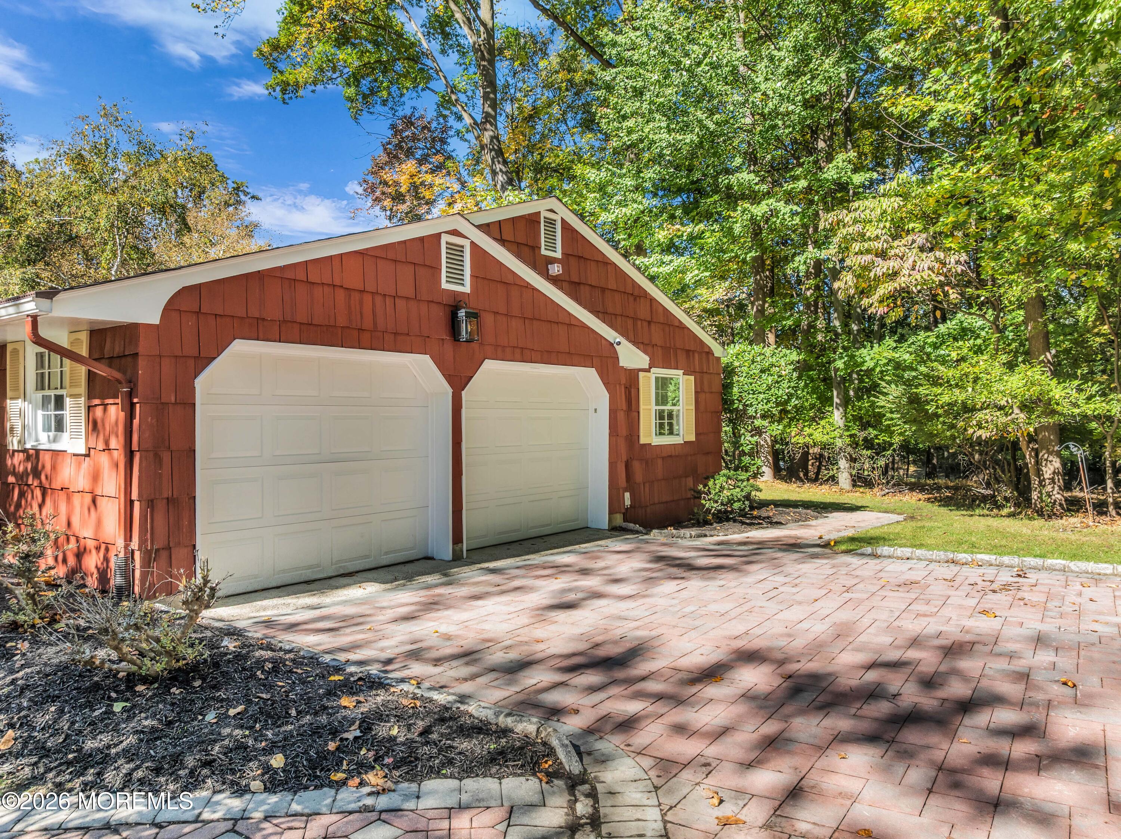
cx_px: 560
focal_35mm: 24
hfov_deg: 71.6
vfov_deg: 56.8
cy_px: 420
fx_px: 777
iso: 120
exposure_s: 1/80
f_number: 2.8
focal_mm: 12.29
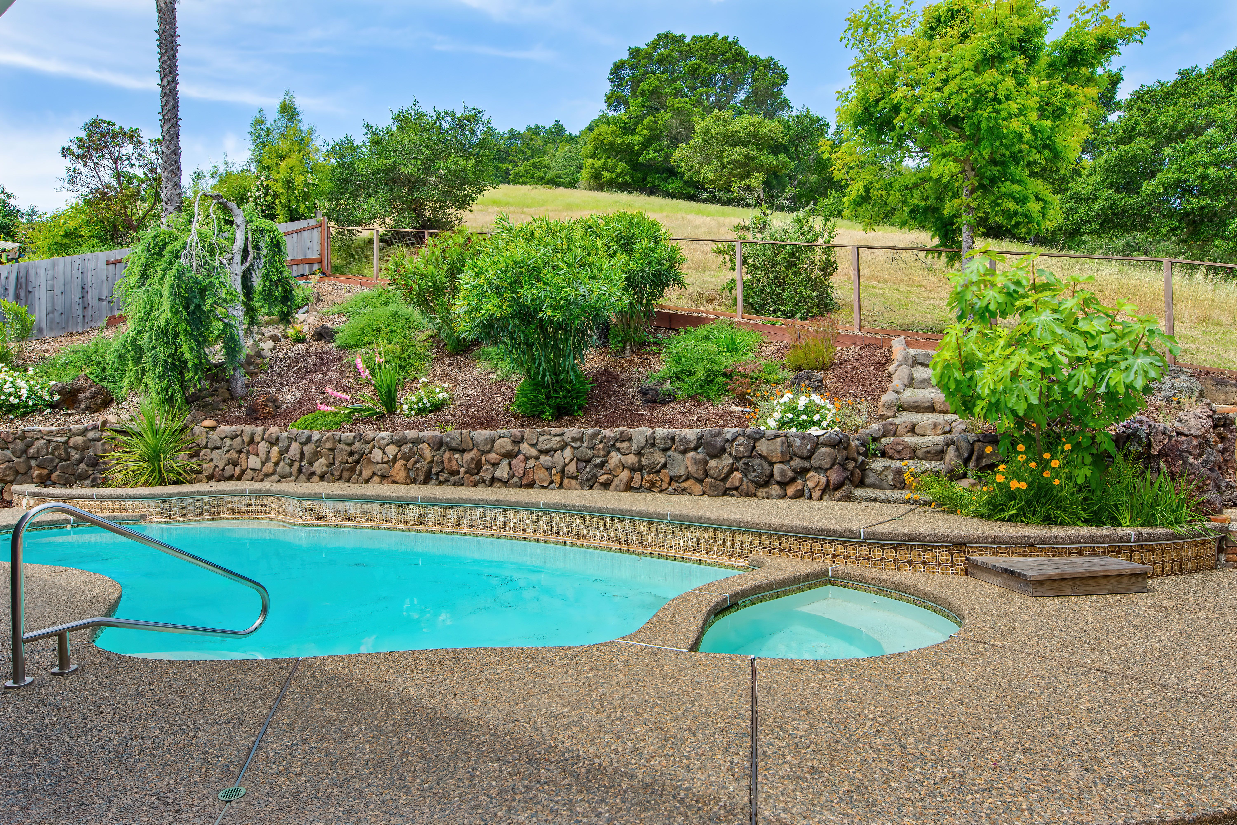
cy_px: 412
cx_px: 618
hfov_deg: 81.2
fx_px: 722
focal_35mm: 21
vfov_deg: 59.5
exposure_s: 1/200
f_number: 7.1
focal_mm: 14
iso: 100
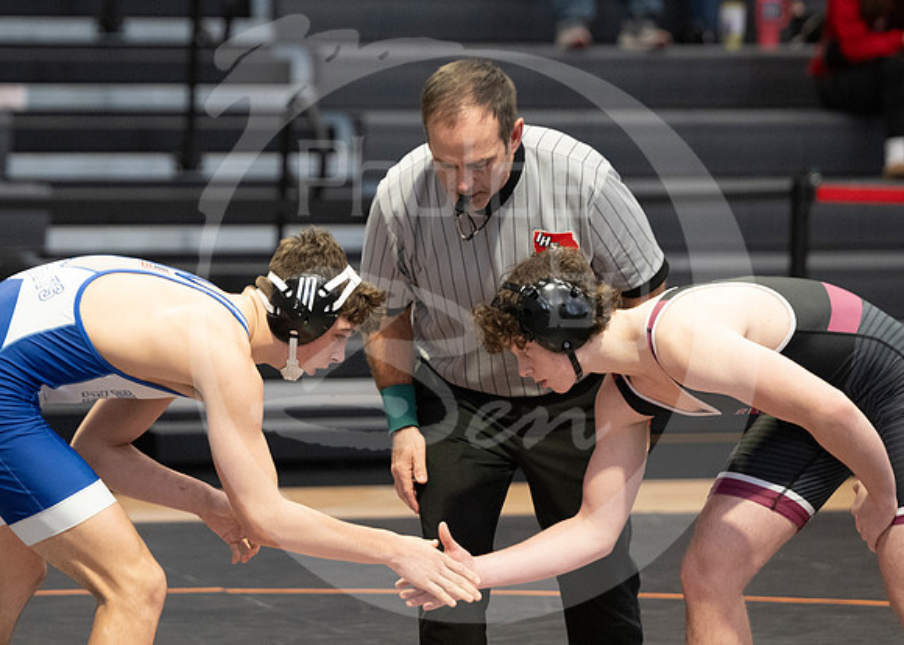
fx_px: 5789
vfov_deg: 6.4
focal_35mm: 226
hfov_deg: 8.9
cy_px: 283
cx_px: 337
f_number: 2.8
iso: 3200
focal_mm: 130
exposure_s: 1/1000
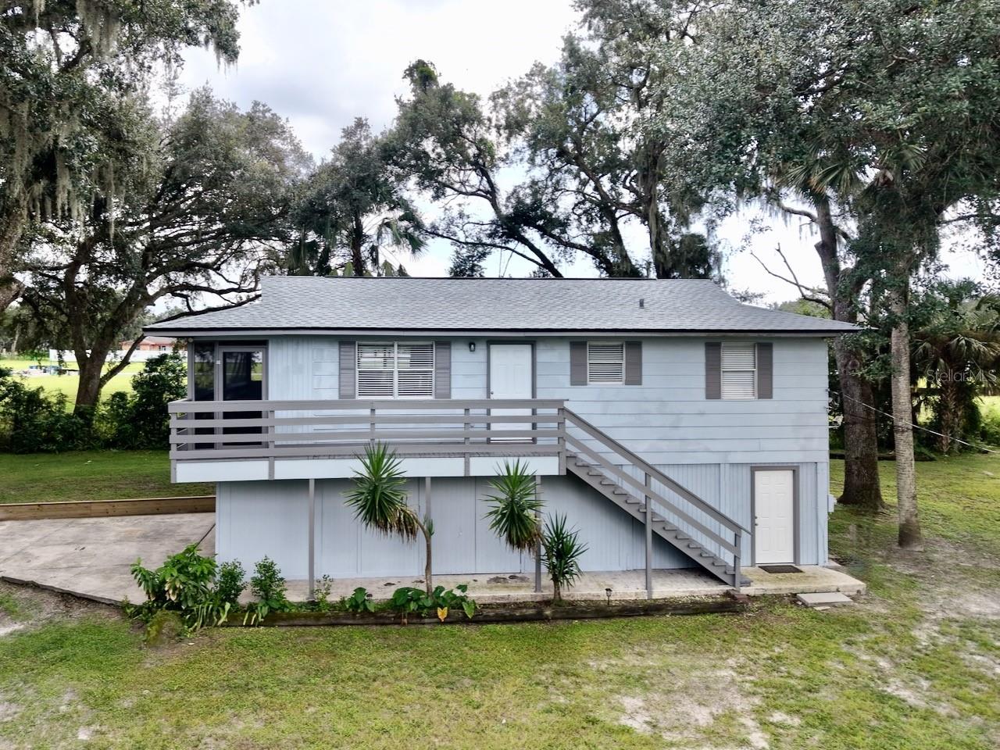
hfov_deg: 71.6
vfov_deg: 56.8
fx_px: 693
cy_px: 375
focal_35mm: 24
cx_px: 500
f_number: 1.8
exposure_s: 1/1500
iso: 290
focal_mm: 8.67
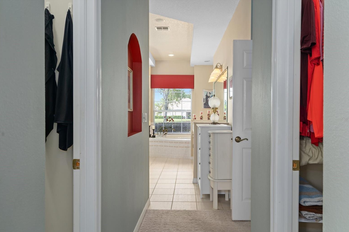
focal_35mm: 27
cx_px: 180
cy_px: 119
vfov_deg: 47.9
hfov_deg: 67.4
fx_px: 262
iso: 320
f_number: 8
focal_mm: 26
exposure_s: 1/2.5
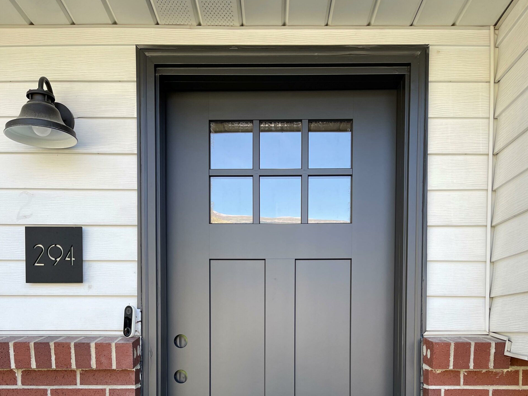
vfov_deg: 38.2
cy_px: 347
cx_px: 264
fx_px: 534
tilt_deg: -2.2
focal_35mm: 35
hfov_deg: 52.6
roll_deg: +0.5
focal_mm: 5.1
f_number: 1.6
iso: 32
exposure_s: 1/225
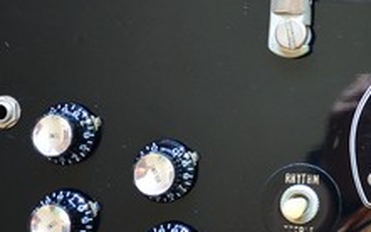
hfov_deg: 19.2
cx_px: 428
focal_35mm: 103
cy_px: -24
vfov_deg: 12.5
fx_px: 1041
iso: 360
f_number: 2.8
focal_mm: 18.5
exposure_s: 1/30
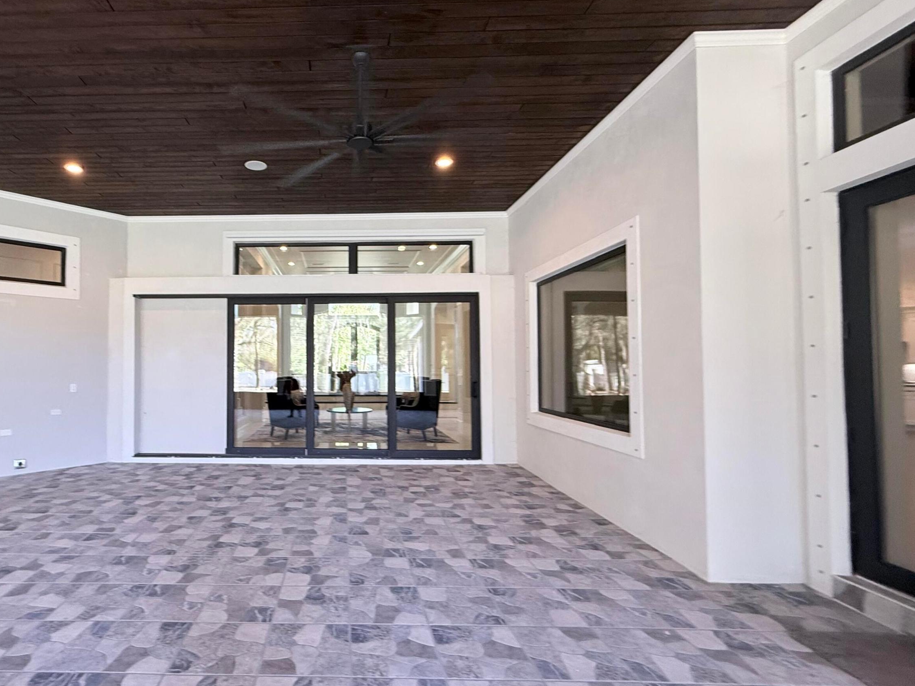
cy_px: 353
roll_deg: -0.9
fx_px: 476
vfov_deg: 71.6
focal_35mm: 18
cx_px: 330
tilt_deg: +2.5
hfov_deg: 85.6
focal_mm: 2.22
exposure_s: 1/60
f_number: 2.2
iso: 200
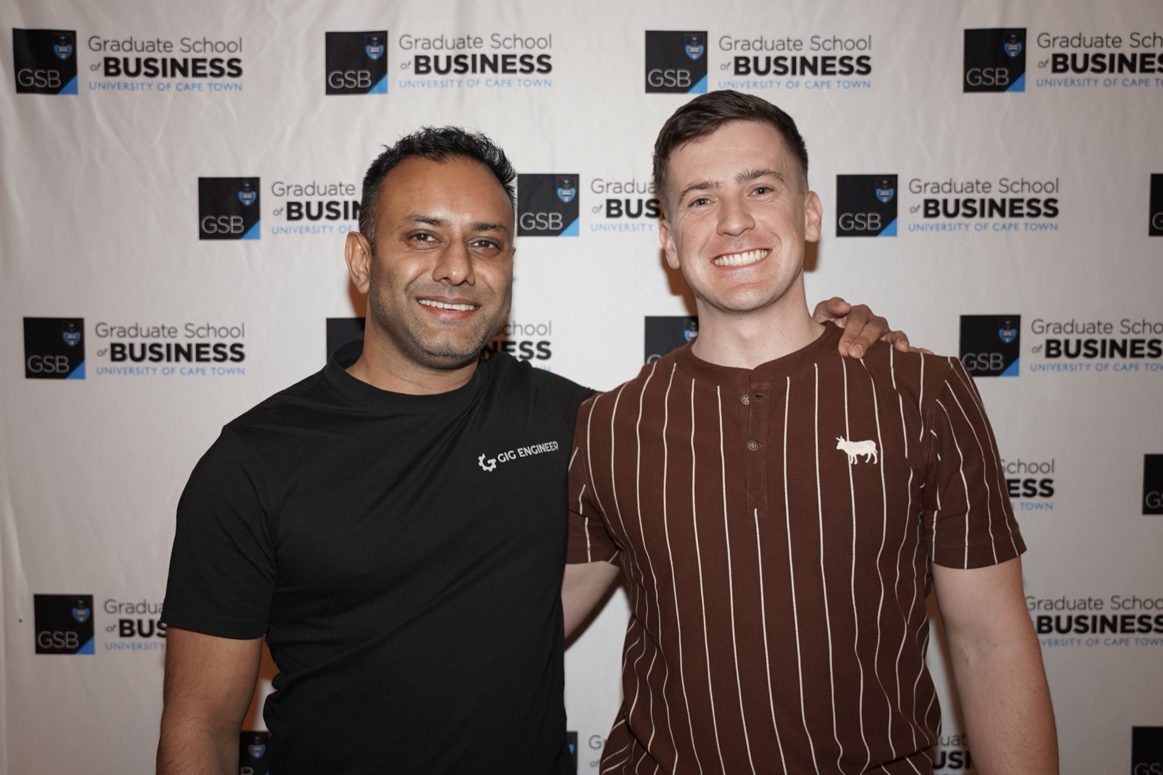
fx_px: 1050
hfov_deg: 58.0
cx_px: 582
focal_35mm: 32
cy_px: 388
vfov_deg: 40.5
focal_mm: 32.5
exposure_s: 1/160
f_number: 2.8
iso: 2500
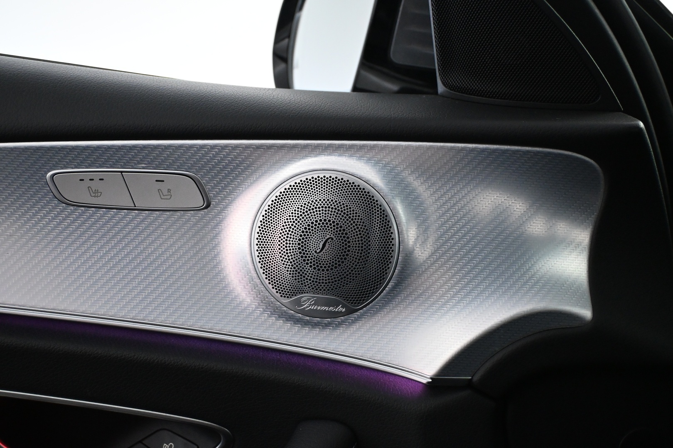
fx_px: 855
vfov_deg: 29.4
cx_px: 336
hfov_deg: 43.0
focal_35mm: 46
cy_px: 224
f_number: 4.8
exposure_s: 1/100
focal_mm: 30.5
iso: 3200
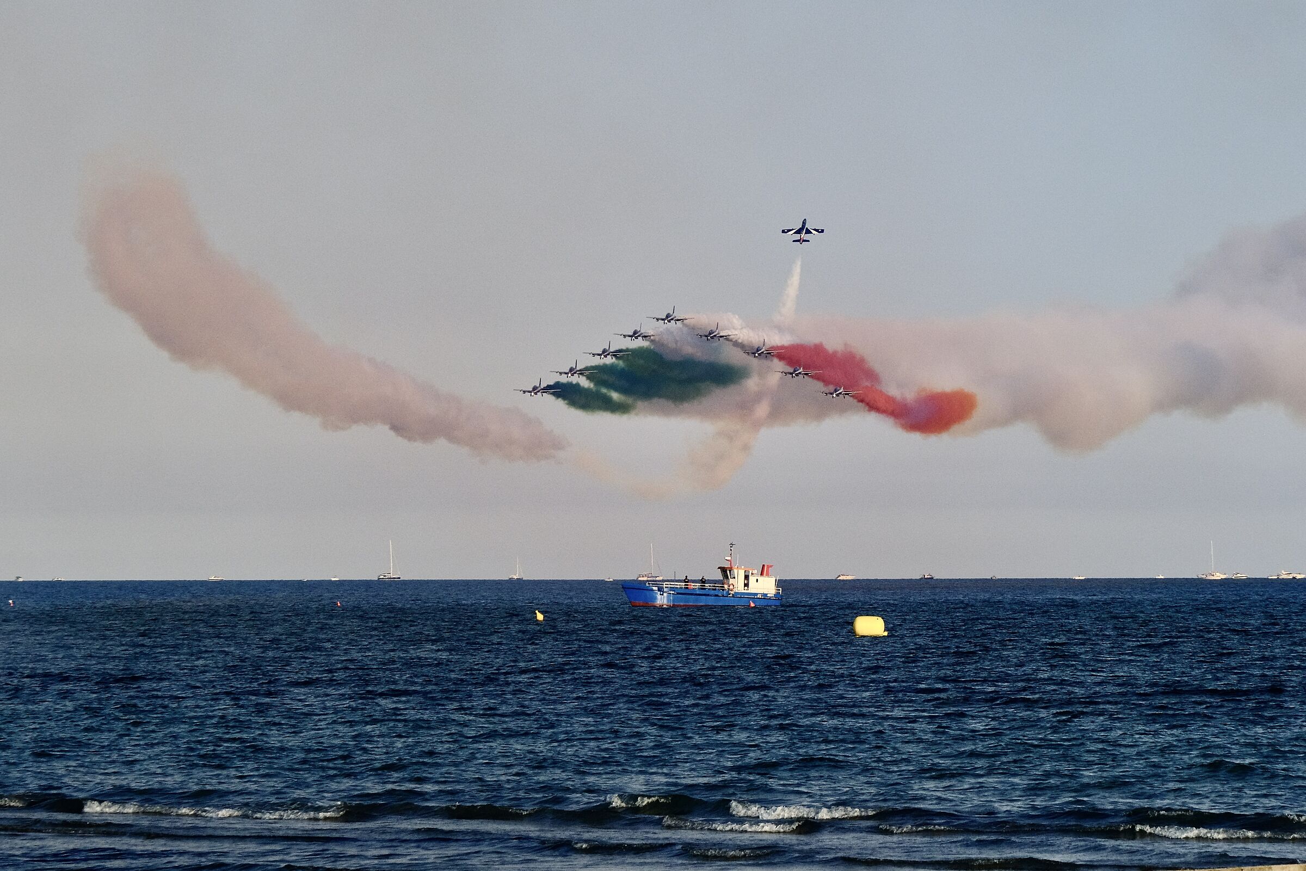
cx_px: 653
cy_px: 436
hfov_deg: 17.1
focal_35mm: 120
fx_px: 4353
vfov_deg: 11.4
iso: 800
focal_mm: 80
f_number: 5
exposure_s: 1/5000
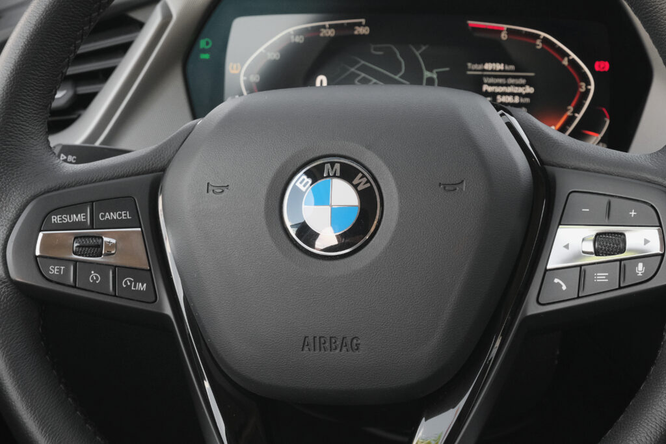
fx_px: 1258
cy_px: 222
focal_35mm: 68
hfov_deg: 29.7
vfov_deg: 20.0
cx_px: 333
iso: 2000
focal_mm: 45
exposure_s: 1/100
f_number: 9
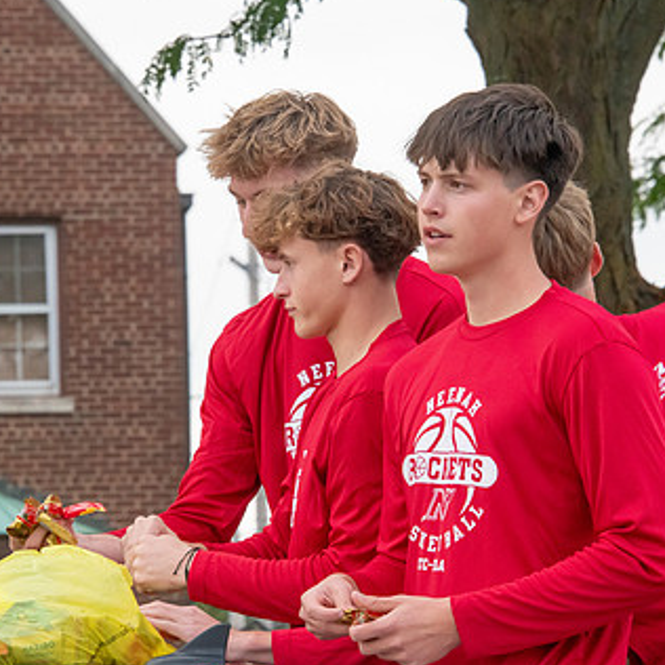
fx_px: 5760
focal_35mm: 265
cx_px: 293
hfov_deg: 6.6
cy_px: 392
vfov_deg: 6.6
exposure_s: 1/500
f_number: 11
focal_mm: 170
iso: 3200
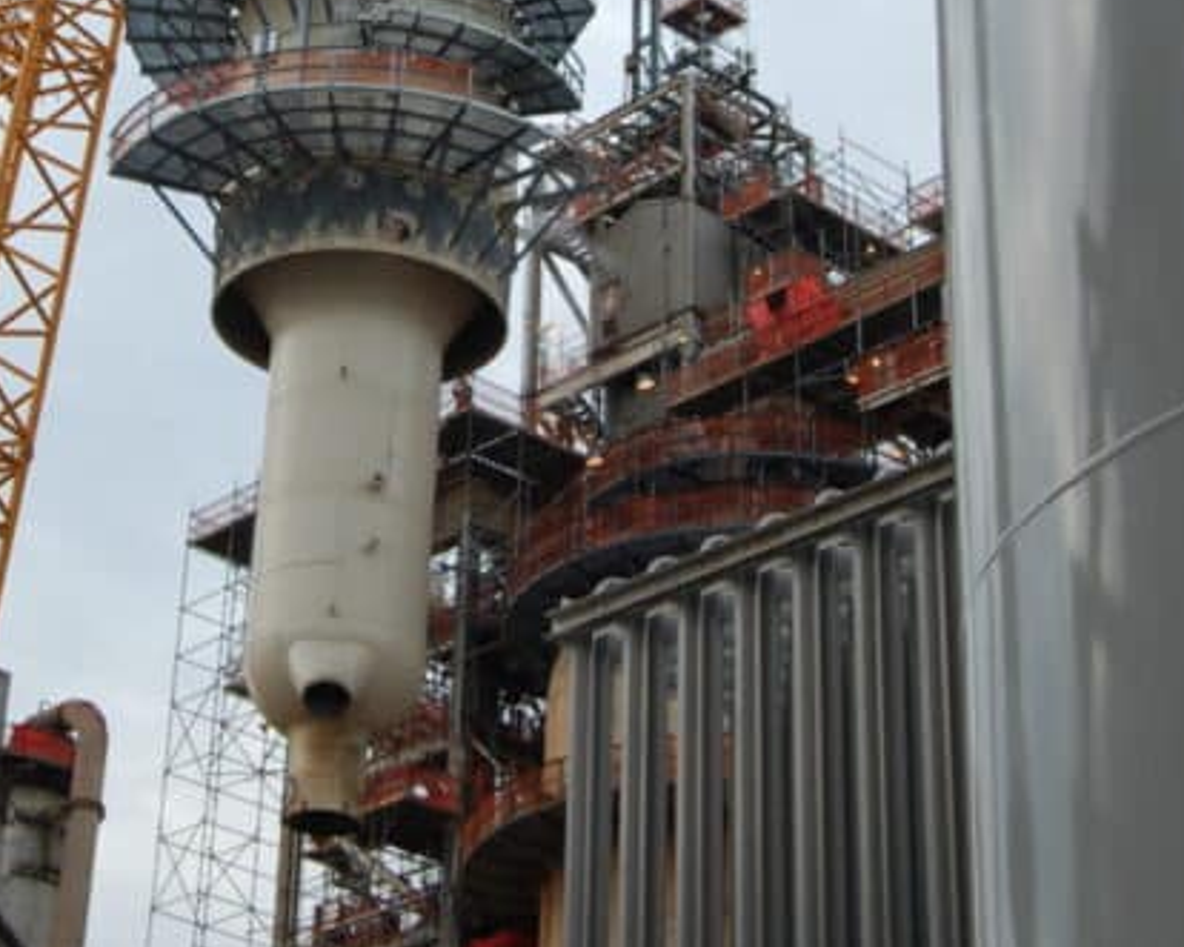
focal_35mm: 92
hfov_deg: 20.8
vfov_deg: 16.4
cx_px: 438
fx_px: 3223
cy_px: 54
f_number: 7.1
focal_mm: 30
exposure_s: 1/200
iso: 200
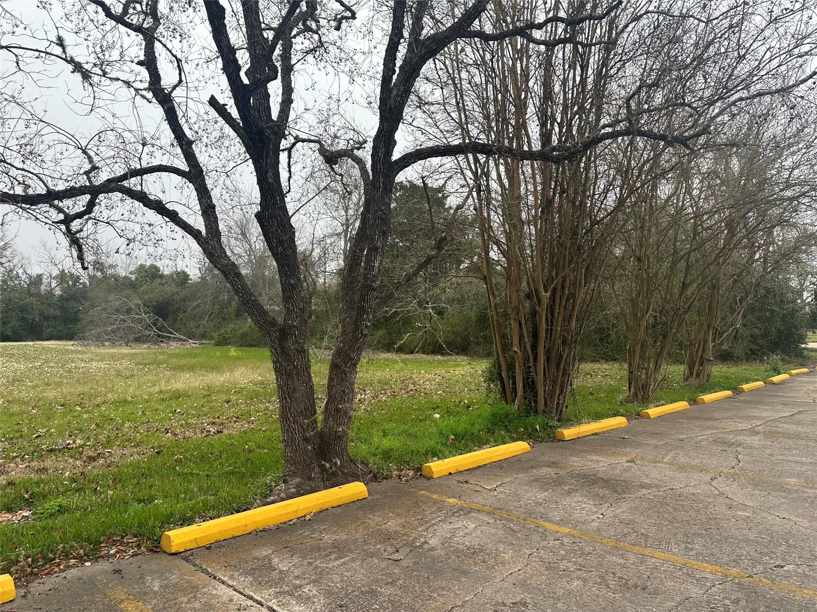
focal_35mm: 24
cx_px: 408
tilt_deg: +0.5
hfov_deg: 71.6
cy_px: 306
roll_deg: -1.4
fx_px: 566
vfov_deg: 56.8
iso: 64
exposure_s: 1/129
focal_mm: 6.86
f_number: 1.78
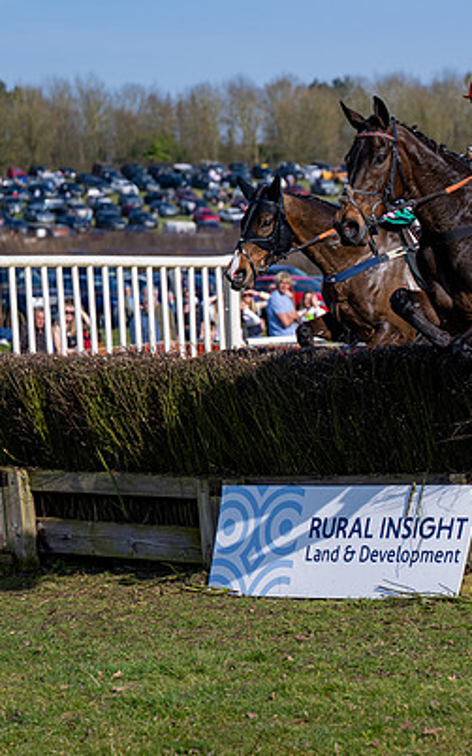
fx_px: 2472
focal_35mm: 120
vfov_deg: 17.4
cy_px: 344
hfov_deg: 10.8
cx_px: 506
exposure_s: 1/2500
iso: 100
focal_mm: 70
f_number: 2.8
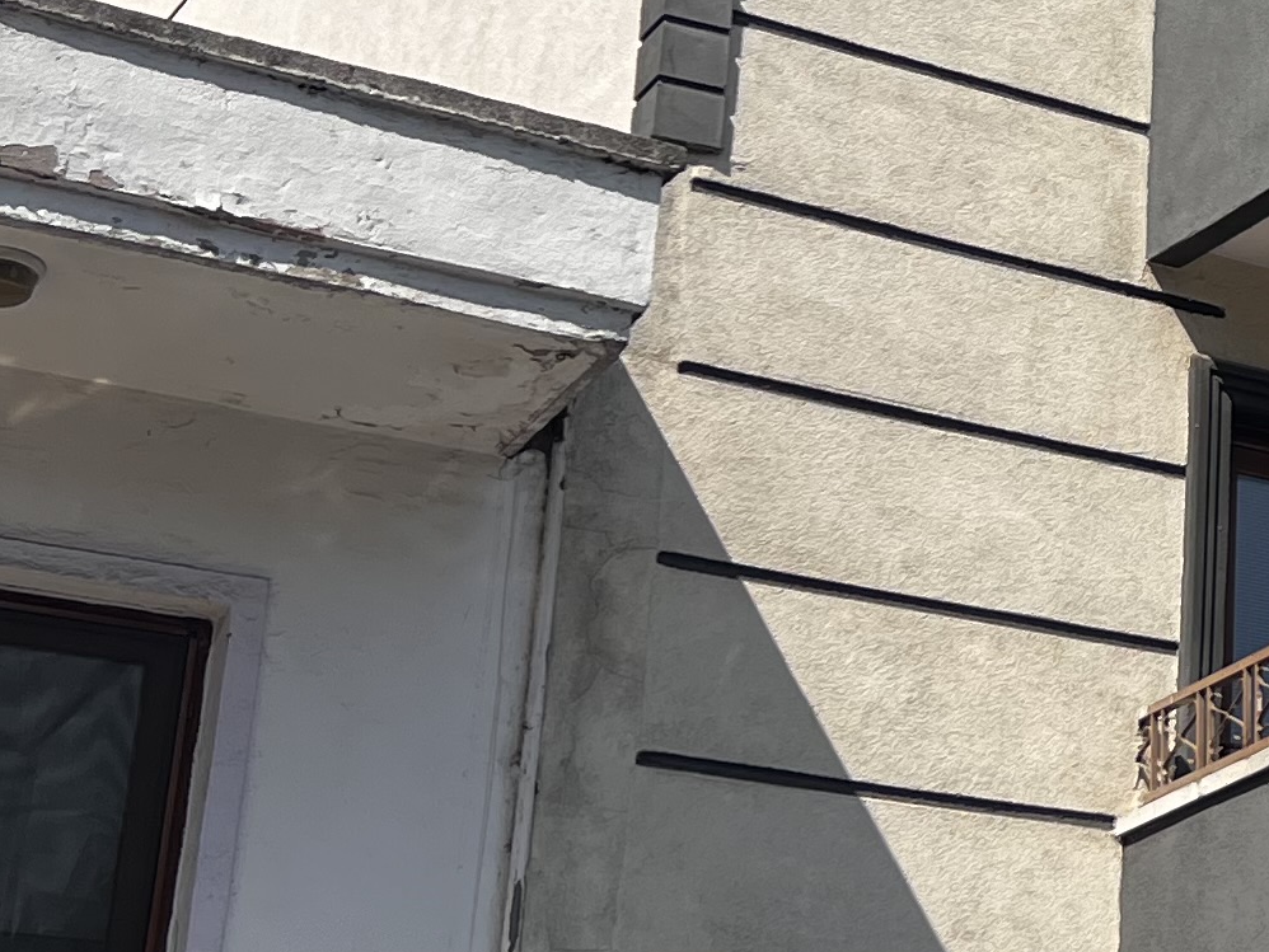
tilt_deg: +24.3
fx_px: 3850
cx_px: 2070
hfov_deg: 16.5
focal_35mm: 105
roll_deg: +4.5
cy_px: 268
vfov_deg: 14.1
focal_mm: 5.7
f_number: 1.5
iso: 50
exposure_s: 1/4444
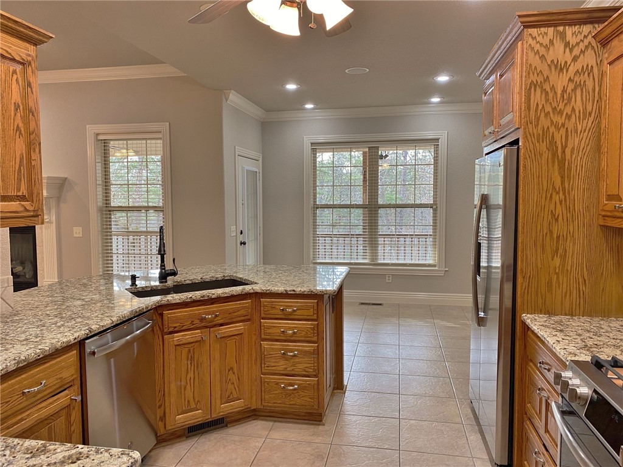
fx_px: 468
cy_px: 234
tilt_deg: -3.8
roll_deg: +0.4
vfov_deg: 53.1
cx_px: 312
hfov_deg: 67.3
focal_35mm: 26
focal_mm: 4.25
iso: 80
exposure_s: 1/60
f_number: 1.8
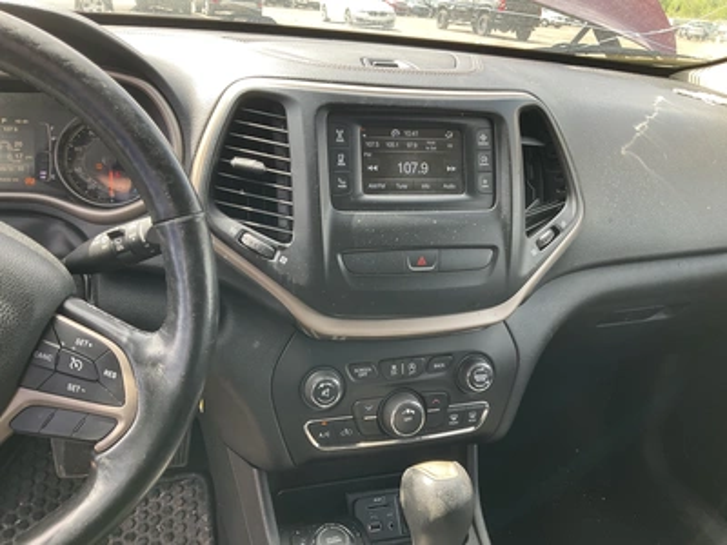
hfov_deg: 61.7
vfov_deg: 48.2
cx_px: 364
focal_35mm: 29
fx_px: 609
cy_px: 272
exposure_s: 1/122
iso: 32
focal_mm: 3
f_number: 1.8
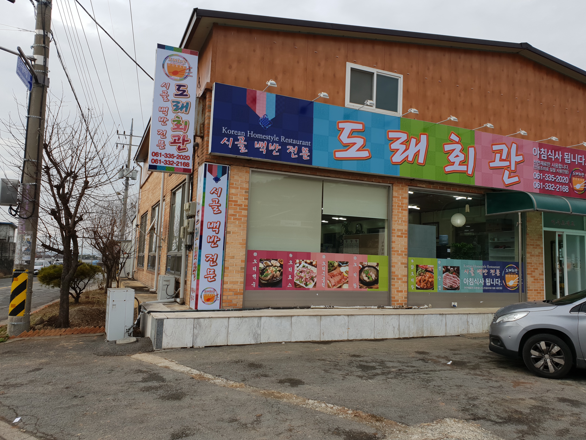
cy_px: 218
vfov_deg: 51.4
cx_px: 299
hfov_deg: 65.3
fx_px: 457
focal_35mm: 27
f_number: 2.4
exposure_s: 1/453
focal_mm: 4.3
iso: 50
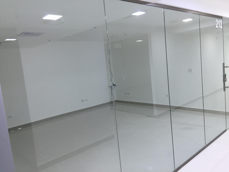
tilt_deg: -5.2
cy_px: 86
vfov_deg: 48.2
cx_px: 114
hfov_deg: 61.7
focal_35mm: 29
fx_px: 192
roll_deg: +4.9
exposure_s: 1/30
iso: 80
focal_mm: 4.15
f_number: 2.2
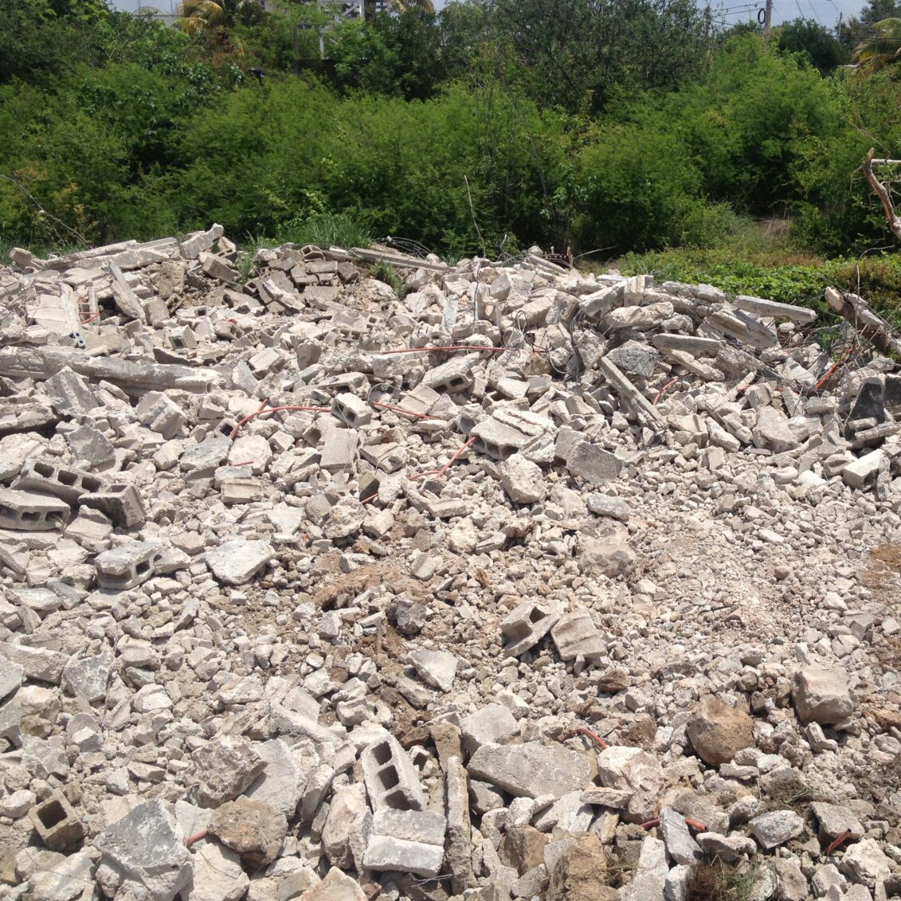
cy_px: 456
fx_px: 1237
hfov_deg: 39.5
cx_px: 605
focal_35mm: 42
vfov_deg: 40.0
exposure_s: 1/3067
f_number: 2.4
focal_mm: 4.28
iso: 50
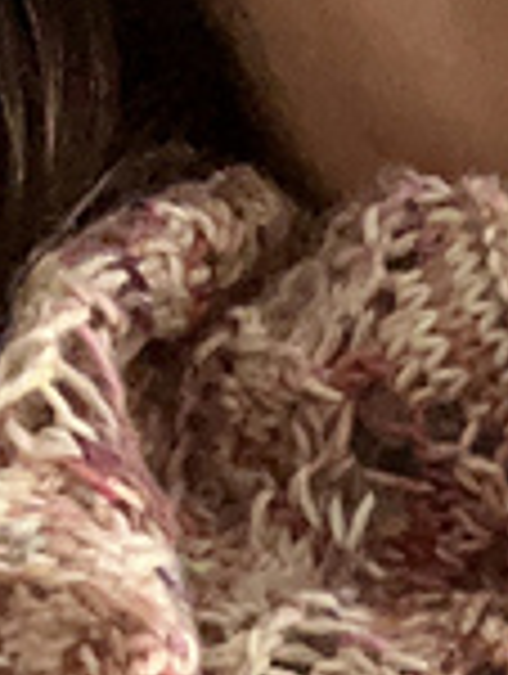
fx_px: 2497
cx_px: 863
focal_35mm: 128
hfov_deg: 11.0
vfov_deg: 13.0
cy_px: 1413
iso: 200
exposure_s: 1/60
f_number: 2.2
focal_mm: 2.71
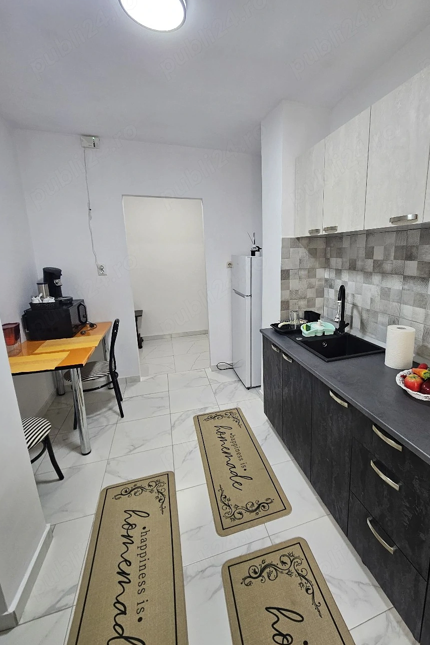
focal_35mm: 14
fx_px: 251
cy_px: 314
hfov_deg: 80.7
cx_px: 246
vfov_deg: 104.2
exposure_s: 1/70.9
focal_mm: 2.2
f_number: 2.2
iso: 125
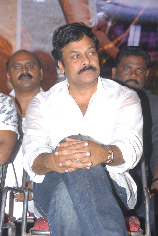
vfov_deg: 17.0
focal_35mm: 120
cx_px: 79
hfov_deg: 11.5
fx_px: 786
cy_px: 118
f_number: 7.1
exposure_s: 1/125
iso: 500
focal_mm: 80
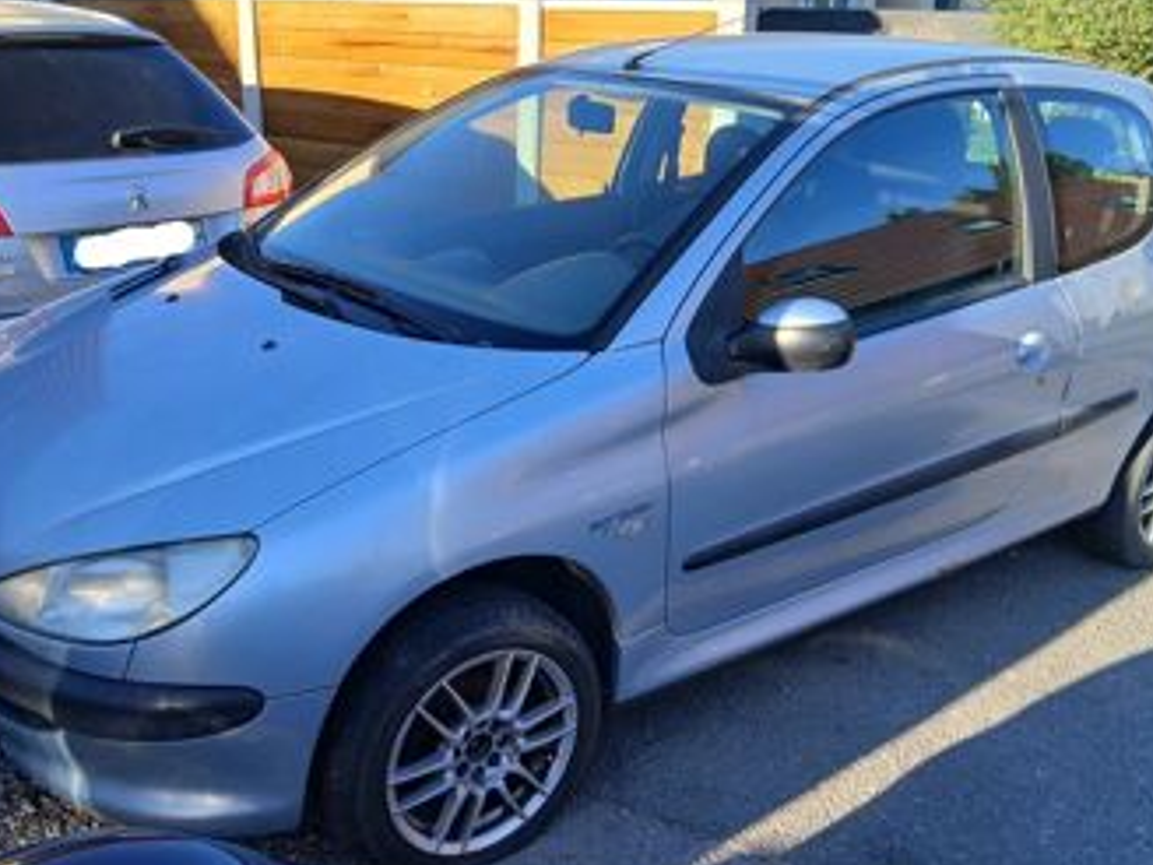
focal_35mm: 38
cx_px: 520
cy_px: 527
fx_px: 1266
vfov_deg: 37.5
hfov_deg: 48.9
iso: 20
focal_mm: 3.98
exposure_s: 1/107
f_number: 1.8
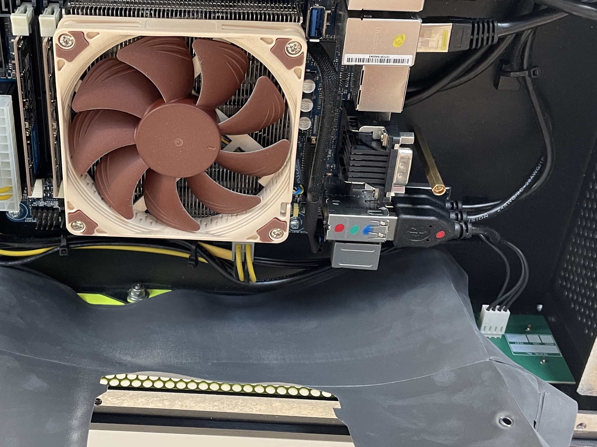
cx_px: 189
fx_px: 793
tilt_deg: -58.8
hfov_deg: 40.6
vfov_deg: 31.3
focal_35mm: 46
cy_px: 156
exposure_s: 1/60
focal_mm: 4.2
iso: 160
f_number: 1.6
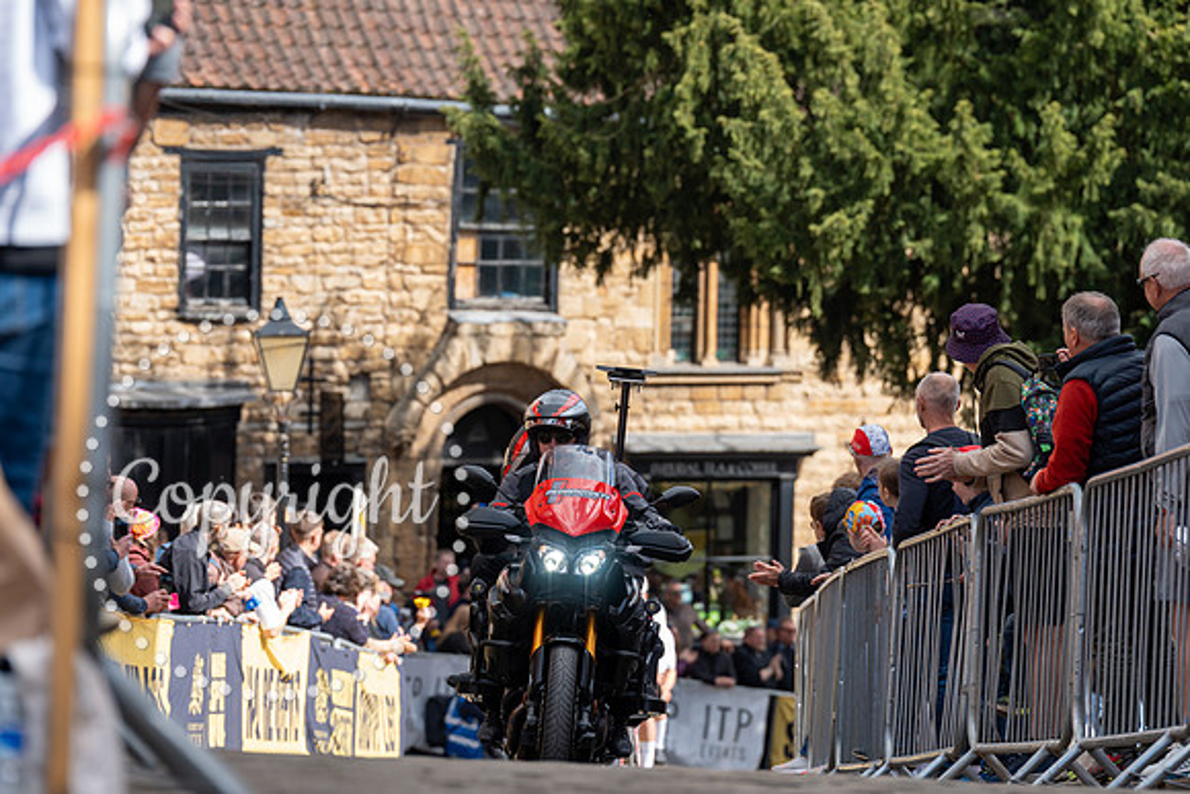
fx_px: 6612
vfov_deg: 6.9
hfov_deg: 10.3
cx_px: 595
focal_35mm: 200
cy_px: 397
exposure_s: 1/1000
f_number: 5
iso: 500
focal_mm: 200
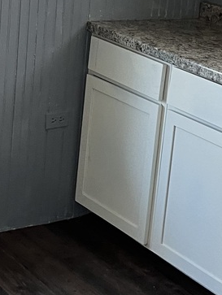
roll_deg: -5.7
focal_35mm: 103
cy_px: 67
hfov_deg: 14.4
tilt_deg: -11.8
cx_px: 117
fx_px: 879
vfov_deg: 18.9
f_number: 1.6
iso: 125
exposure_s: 1/61
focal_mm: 5.1
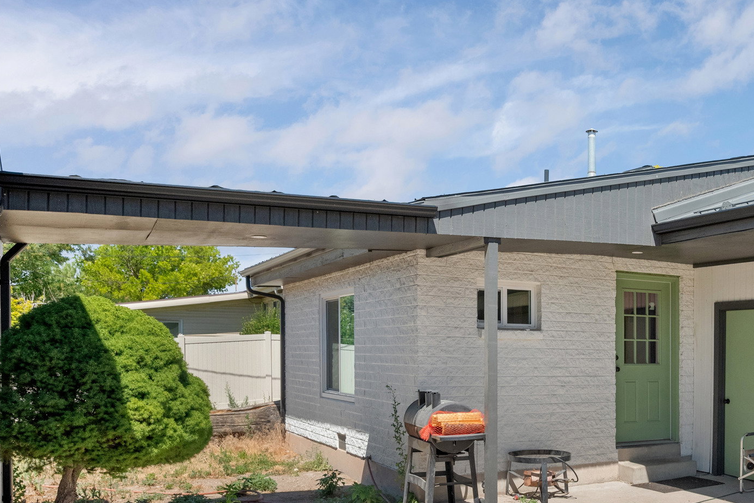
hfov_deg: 47.9
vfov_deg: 35.4
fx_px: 773
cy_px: 368
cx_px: 645
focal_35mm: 37
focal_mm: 20.5
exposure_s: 1/400
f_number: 8
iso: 1600
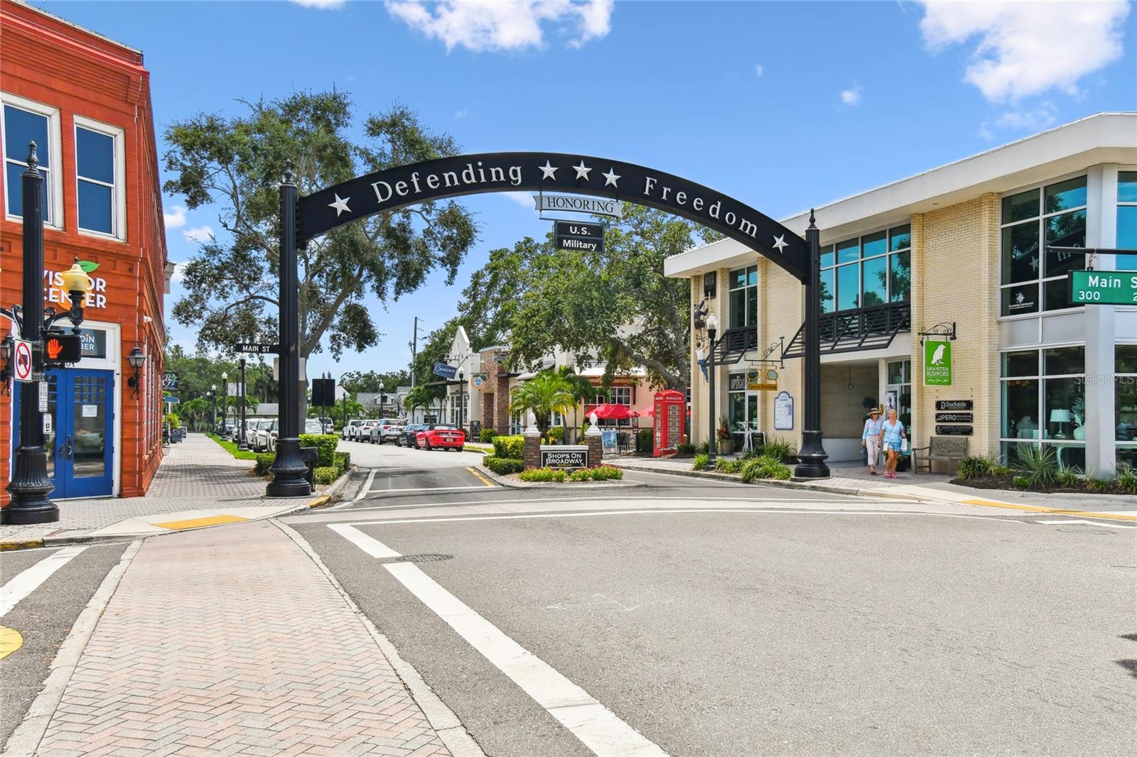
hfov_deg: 61.9
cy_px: 378
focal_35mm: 30
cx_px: 568
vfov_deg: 43.6
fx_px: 947
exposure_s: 1/320
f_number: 11
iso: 100
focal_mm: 20
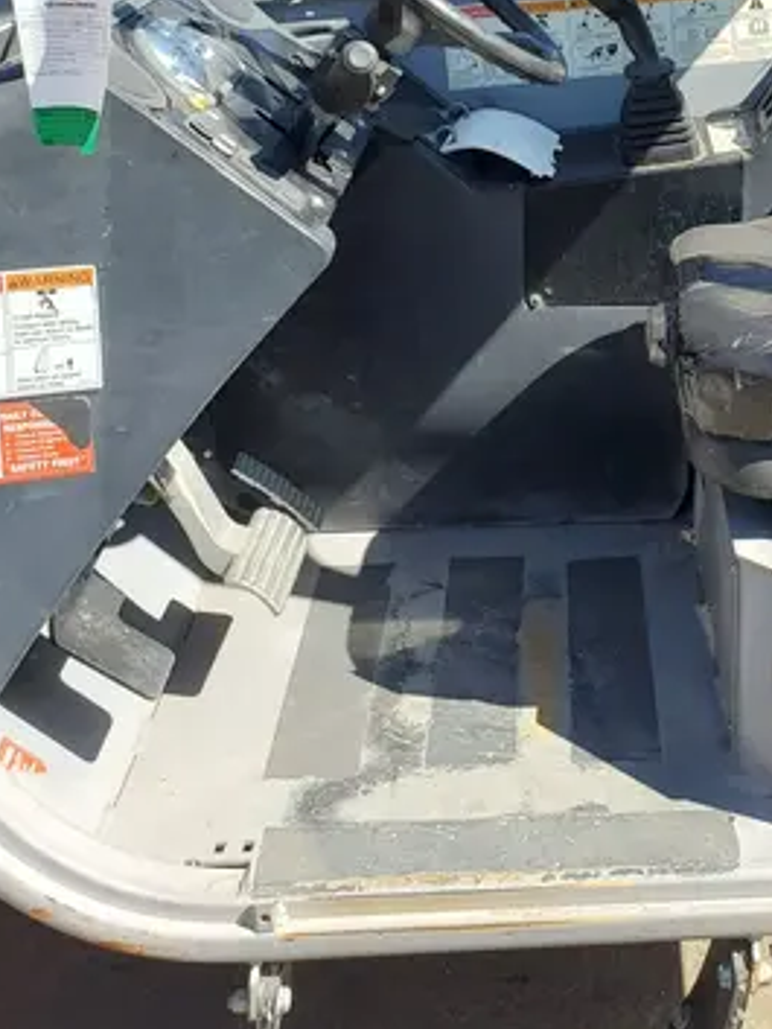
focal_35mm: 54
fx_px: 1605
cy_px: 48
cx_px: 737
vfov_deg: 33.1
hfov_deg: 25.9
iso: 50
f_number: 2.4
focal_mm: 4.3
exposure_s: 1/856
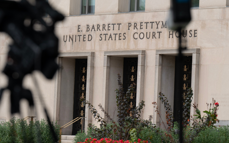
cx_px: 105
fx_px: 1261
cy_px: 78
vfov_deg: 6.5
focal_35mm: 202
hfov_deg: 10.4
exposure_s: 1/500
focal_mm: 141
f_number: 5
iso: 400
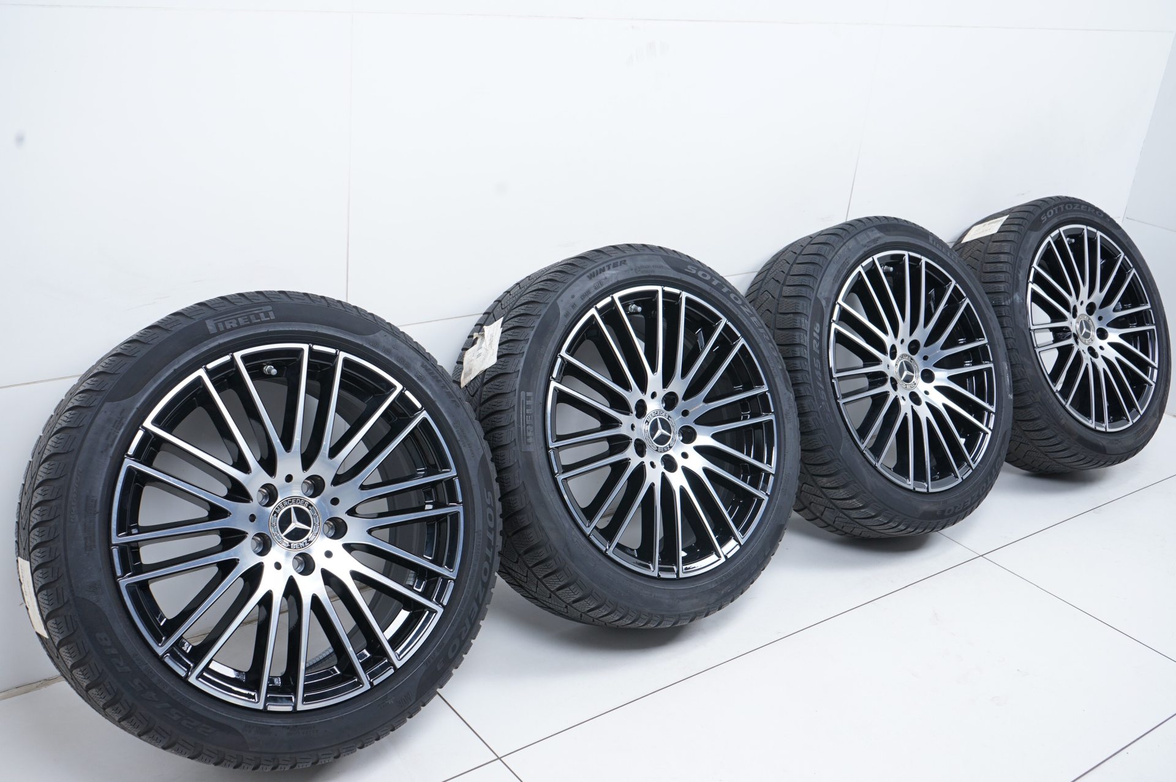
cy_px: 391
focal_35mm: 35
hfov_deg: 54.5
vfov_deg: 37.8
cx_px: 588
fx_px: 1142
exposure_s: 1/125
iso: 250
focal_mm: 35
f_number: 7.1
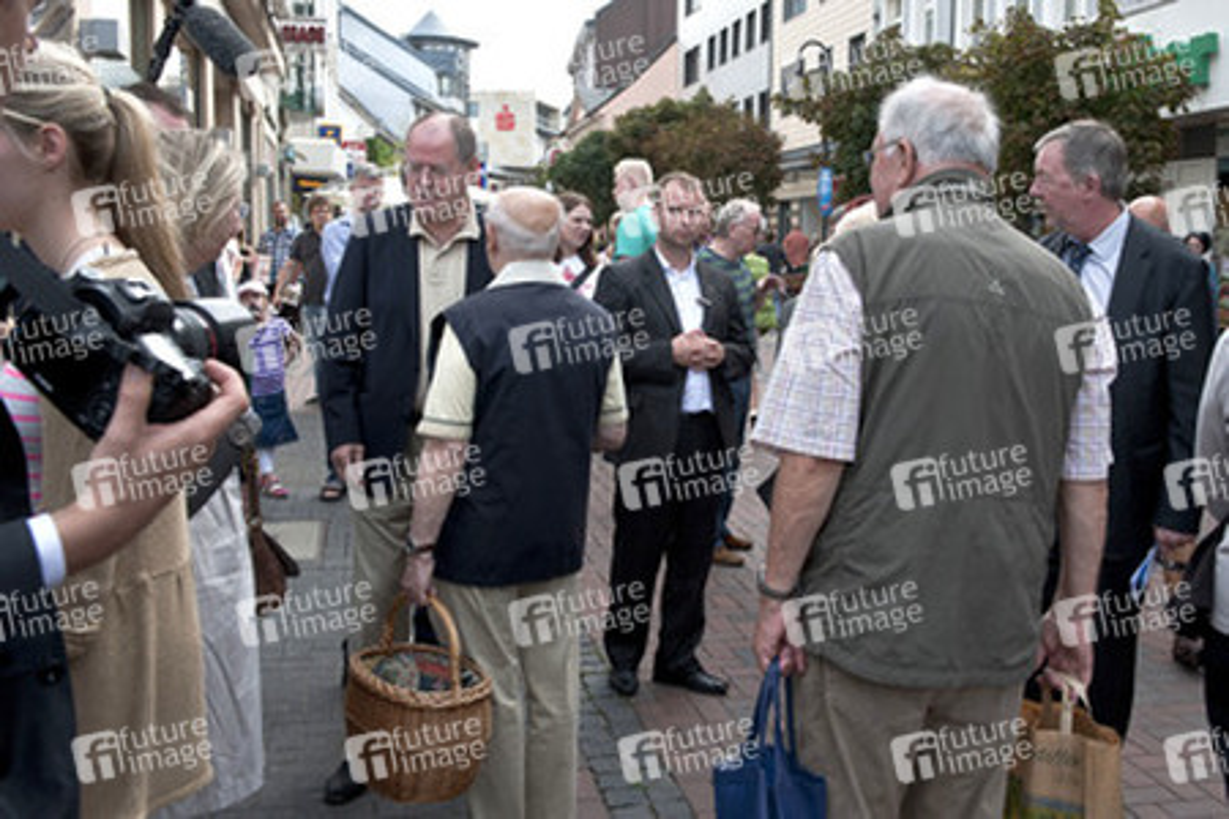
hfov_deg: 58.7
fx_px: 1092
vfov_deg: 41.1
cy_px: 410
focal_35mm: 32
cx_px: 614
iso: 800
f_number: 9
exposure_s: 1/500
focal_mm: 32
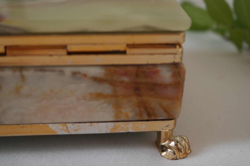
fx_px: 403
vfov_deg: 23.4
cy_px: 83
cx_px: 125
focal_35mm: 58
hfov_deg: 34.5
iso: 400
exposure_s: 1/50
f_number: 5.6
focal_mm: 38
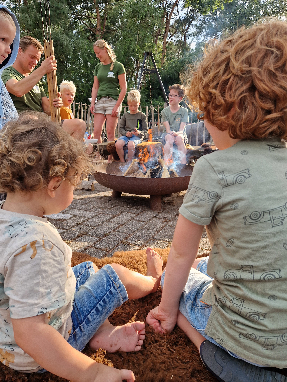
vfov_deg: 73.9
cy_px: 191
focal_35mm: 23
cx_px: 144
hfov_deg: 58.9
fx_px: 254
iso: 50
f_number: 1.8
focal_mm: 5.4
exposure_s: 1/431
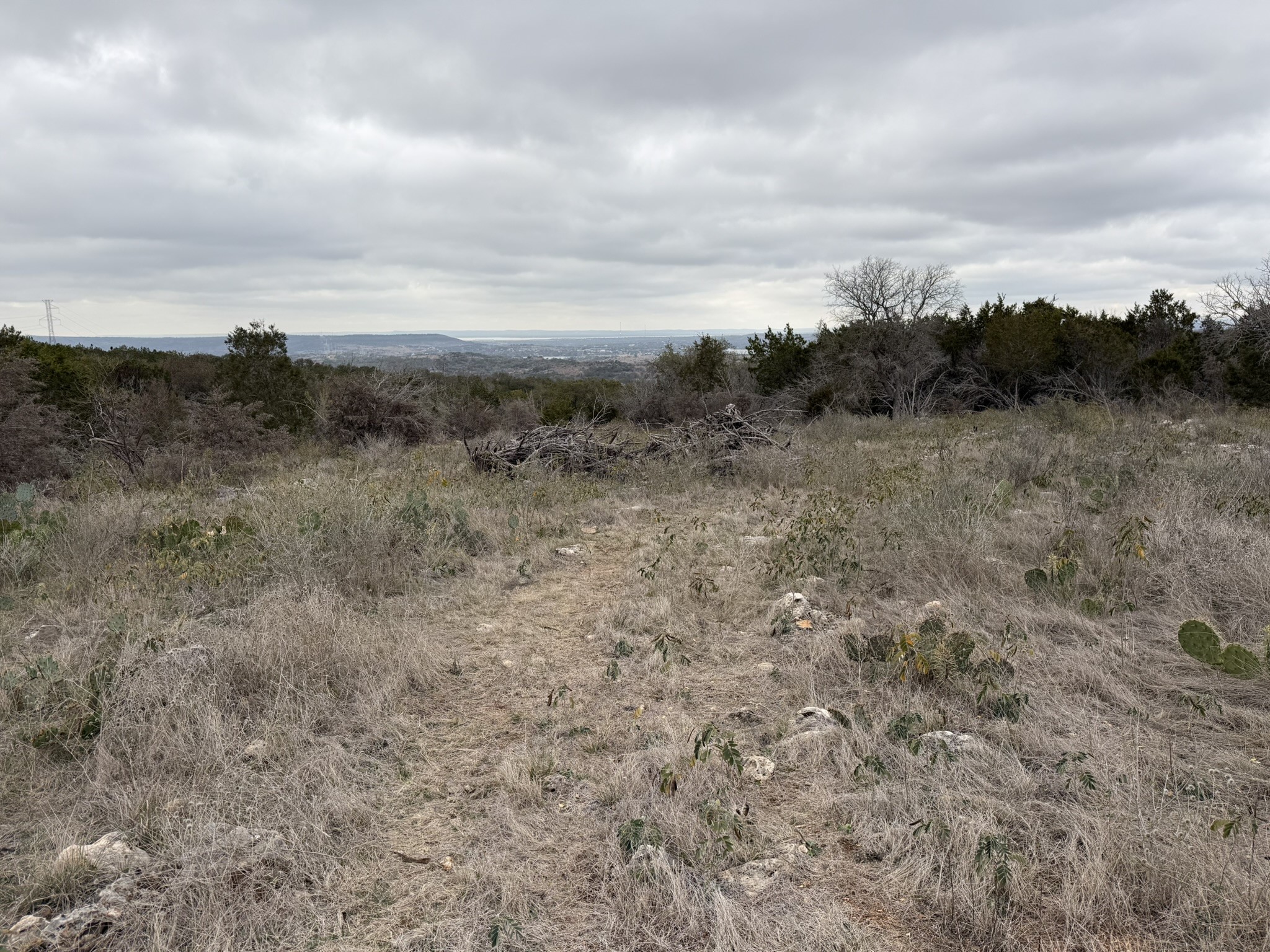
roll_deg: +0.6
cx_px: 635
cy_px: 476
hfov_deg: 71.6
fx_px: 881
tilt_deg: -9.7
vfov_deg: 56.8
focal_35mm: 24
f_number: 1.78
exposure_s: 1/1005
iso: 80
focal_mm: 6.76
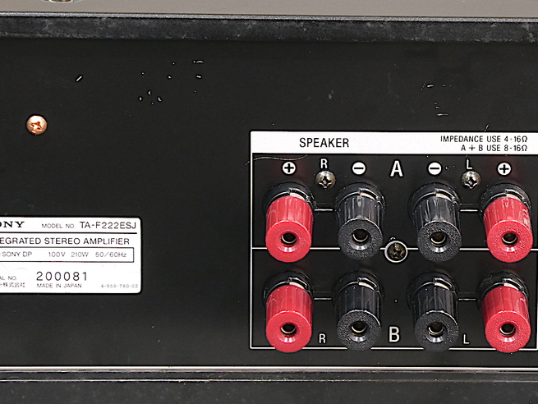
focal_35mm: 271
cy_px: 212
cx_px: 389
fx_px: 4214
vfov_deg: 5.5
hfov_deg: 7.3
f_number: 5.6
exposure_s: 1/1.6
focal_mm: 33.2
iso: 200
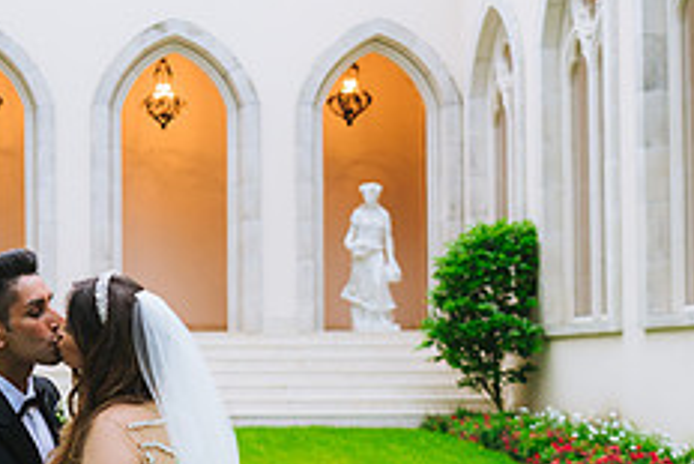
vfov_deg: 17.0
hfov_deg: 24.5
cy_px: 349
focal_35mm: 80
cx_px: 54
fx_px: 1543
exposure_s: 1/160
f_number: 2.8
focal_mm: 32
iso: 500
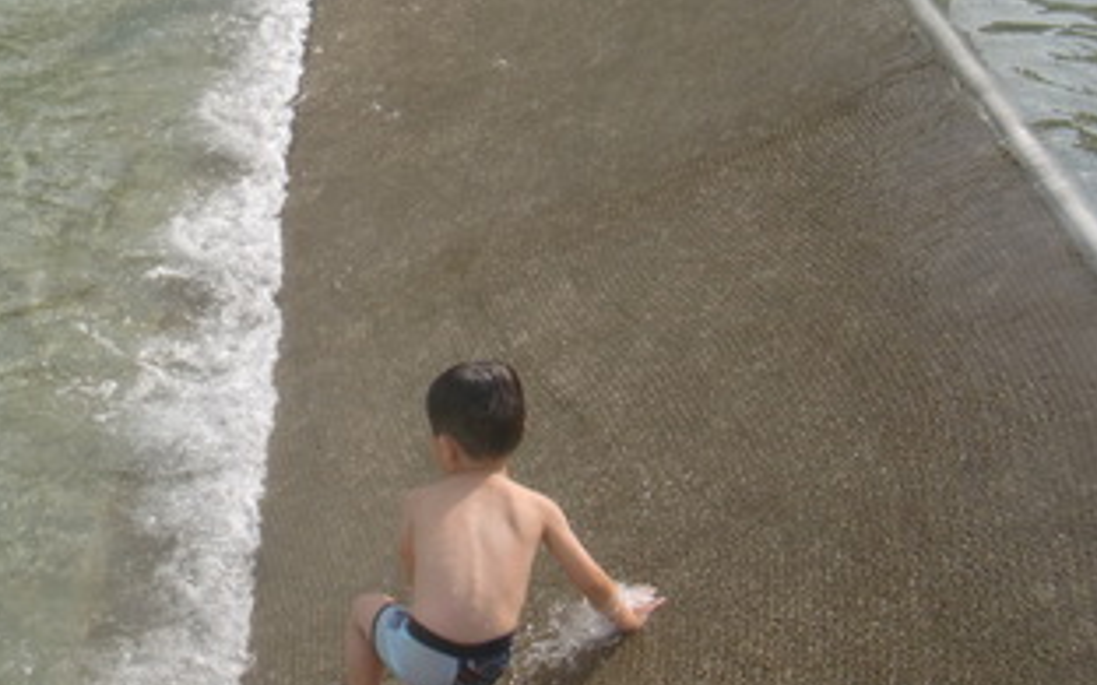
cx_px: 260
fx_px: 1854
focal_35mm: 62
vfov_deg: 20.7
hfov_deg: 32.3
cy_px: 148
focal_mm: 6.66
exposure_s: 1/500
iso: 64
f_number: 3.9
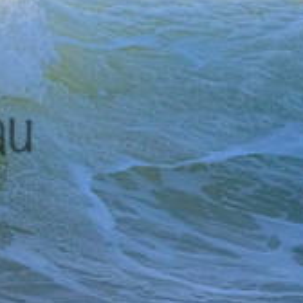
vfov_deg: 0.5
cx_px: -171
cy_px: 163
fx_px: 31977
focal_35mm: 3229
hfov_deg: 0.5
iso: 1400
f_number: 11
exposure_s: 1/2000
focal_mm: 800
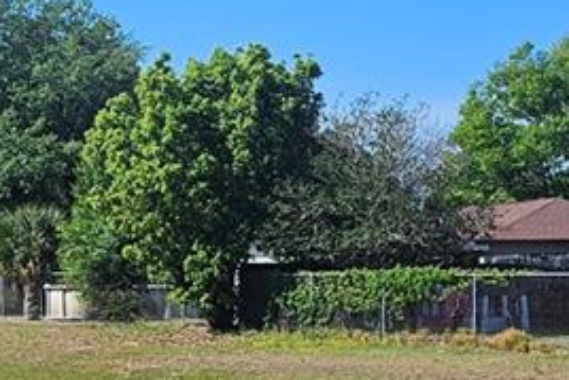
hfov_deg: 18.9
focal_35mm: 107
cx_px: 100
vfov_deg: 12.8
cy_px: 210
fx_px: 1692
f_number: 1.8
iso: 25
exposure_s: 1/1989
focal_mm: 5.4
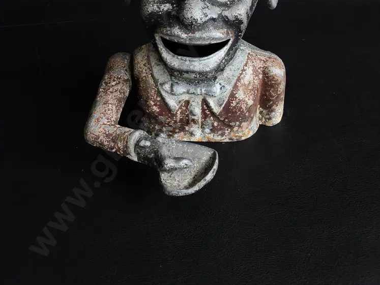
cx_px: 191
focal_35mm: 37
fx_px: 406
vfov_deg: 37.0
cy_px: 47
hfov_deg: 50.1
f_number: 2
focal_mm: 2.87
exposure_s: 1/100
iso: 125
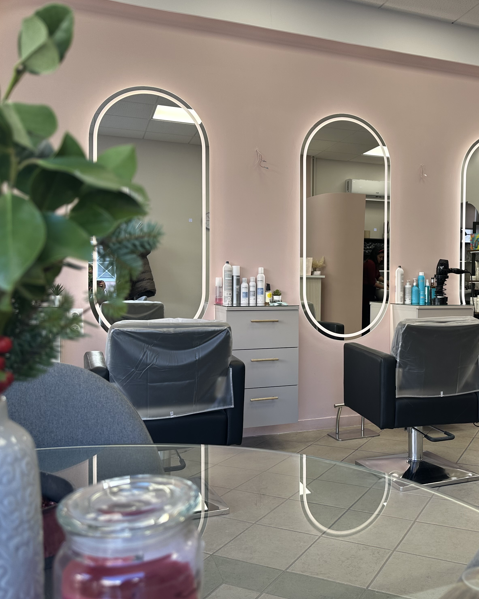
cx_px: 331
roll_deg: -0.7
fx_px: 567
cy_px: 293
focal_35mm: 32
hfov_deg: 44.9
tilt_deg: -0.2
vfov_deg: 55.7
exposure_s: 1/176
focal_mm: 6.86
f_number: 1.78
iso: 64
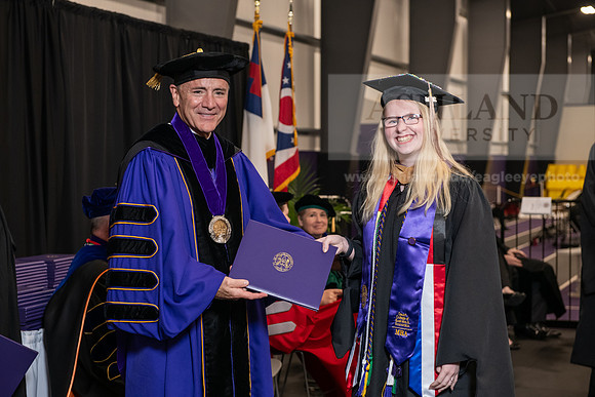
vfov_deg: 19.5
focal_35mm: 70
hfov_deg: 28.8
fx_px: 1157
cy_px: 198
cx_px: 298
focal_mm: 70
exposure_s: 1/125
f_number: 5
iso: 2000
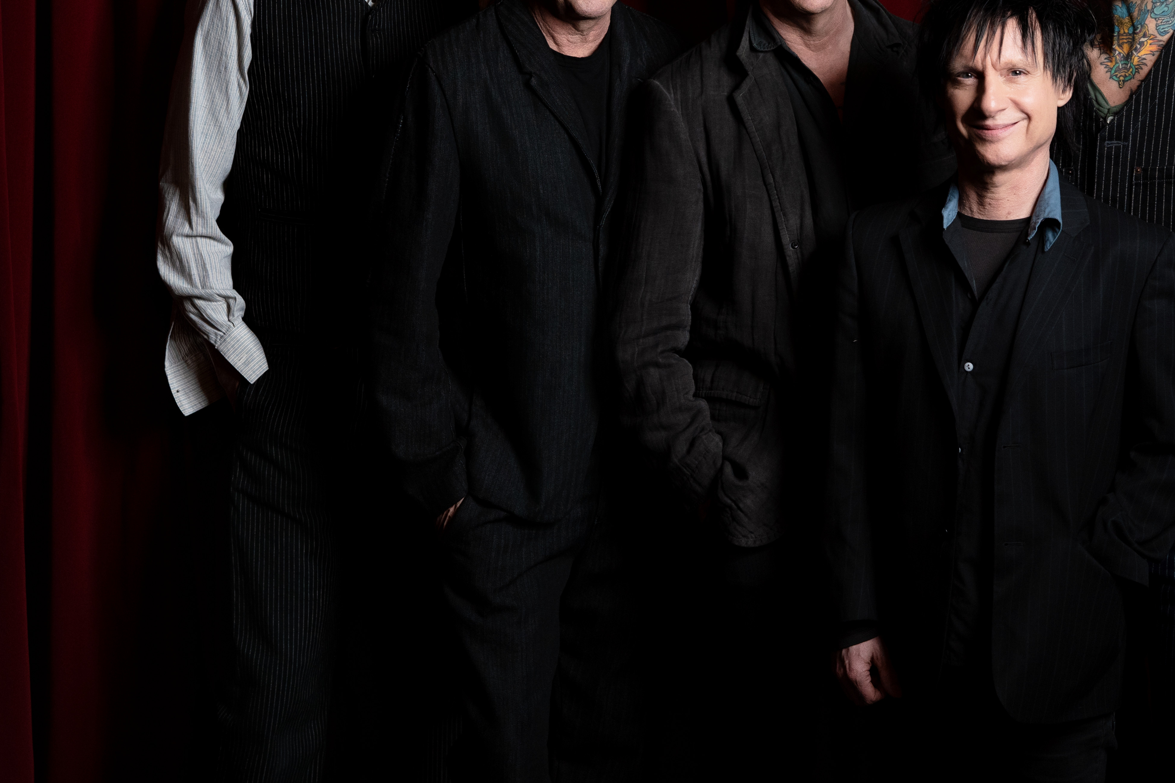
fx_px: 2741
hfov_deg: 24.1
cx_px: 724
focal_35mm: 84
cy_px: 211
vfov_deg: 16.2
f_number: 5
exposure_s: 1/125
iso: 1000
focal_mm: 55
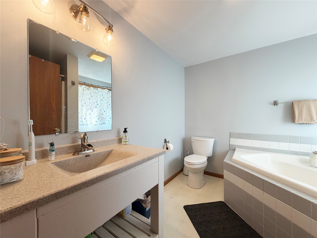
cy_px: 119
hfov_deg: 102.1
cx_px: 158
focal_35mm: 14
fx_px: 128
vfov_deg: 85.7
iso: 125
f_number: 2.2
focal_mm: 2.22
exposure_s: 1/120
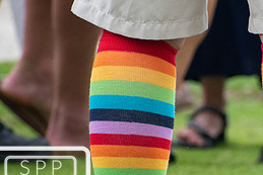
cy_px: 153
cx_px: 255
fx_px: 7360
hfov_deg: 2.0
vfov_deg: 1.4
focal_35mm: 1007
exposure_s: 1/500
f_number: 6.3
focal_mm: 300
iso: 1250
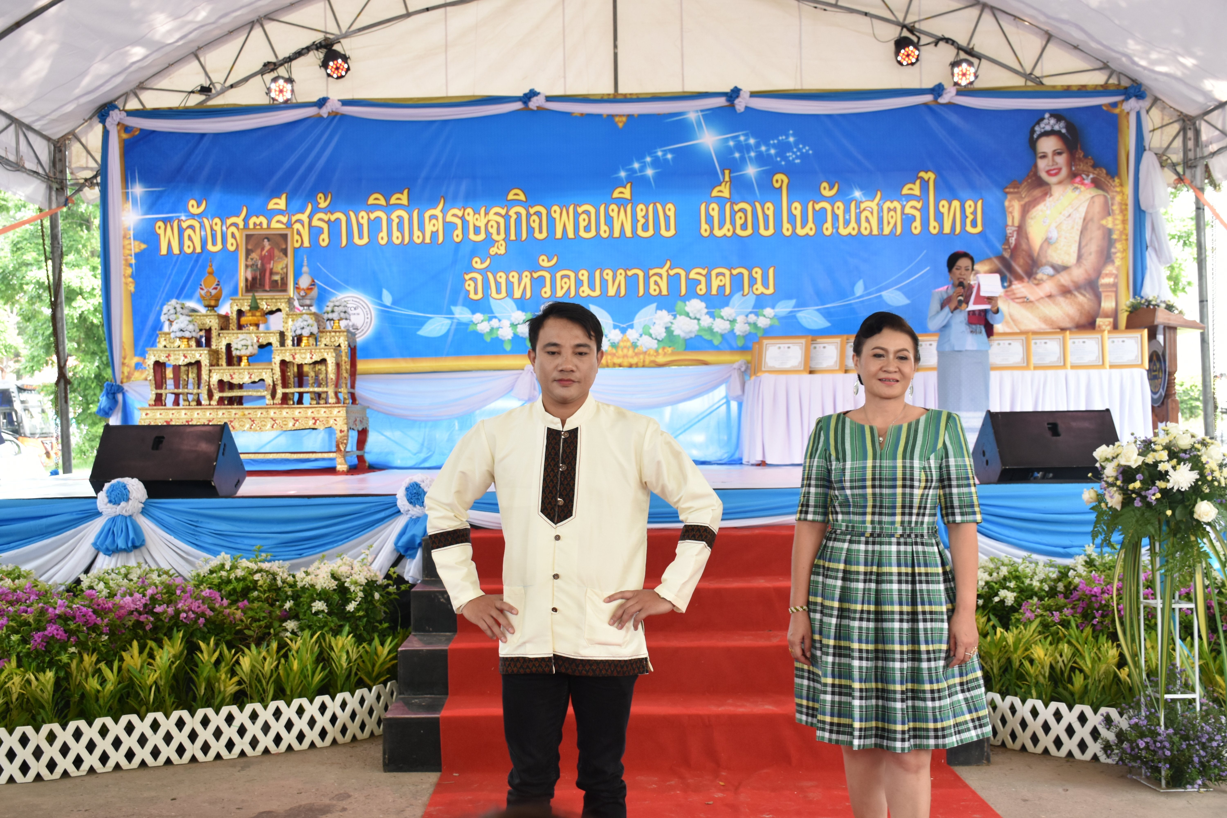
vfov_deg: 34.2
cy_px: 409
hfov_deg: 49.6
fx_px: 1329
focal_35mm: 39
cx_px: 614
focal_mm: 26
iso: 400
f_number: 5.6
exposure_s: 1/125
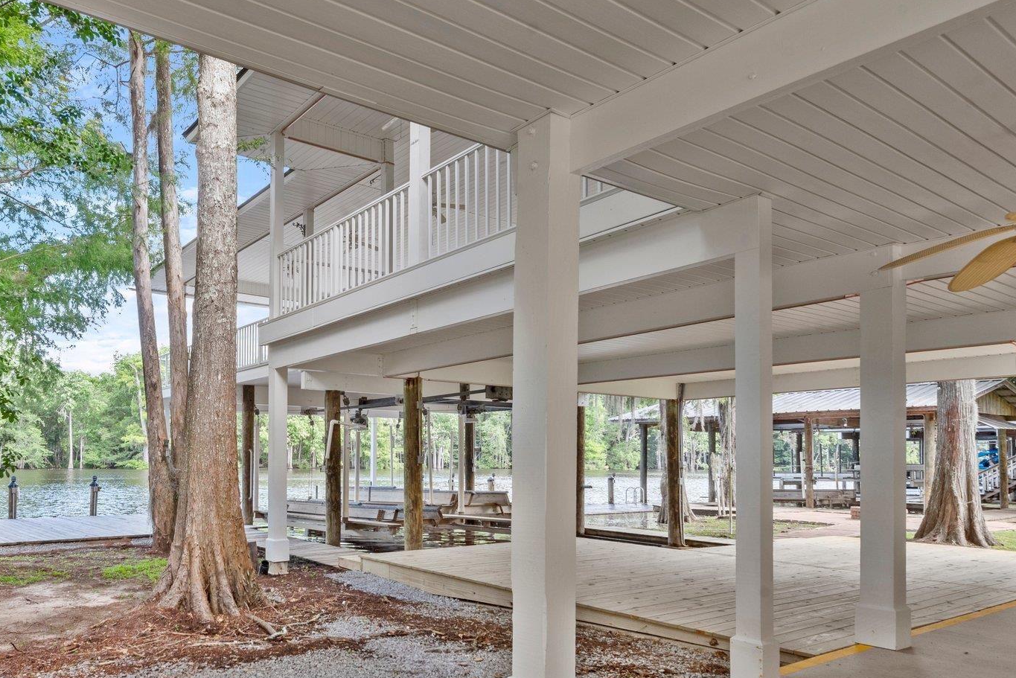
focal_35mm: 24
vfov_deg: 52.5
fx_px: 678
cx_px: 319
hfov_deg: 71.0
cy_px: 428
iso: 320
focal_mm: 16
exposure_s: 1/50
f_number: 10
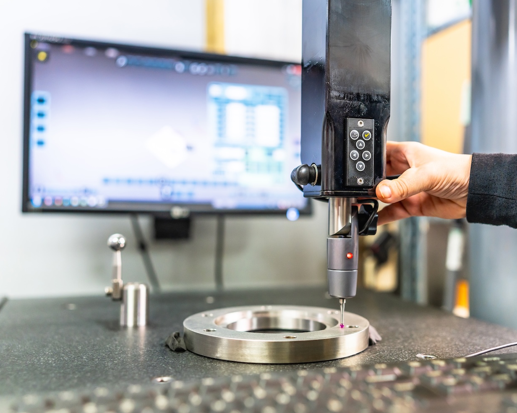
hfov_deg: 45.7
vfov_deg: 37.3
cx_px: 292
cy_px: 206
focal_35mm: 40
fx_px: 612
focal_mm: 35
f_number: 2
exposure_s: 1/160
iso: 800
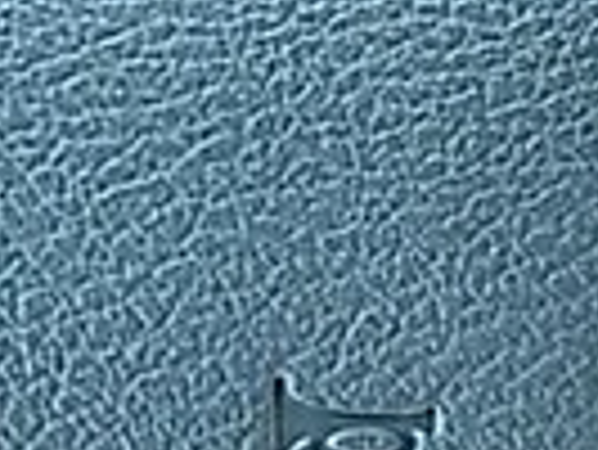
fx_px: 3648
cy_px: 470
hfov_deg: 8.6
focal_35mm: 211
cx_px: 1398
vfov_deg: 7.0
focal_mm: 6.86
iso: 80
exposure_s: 1/97
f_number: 1.78
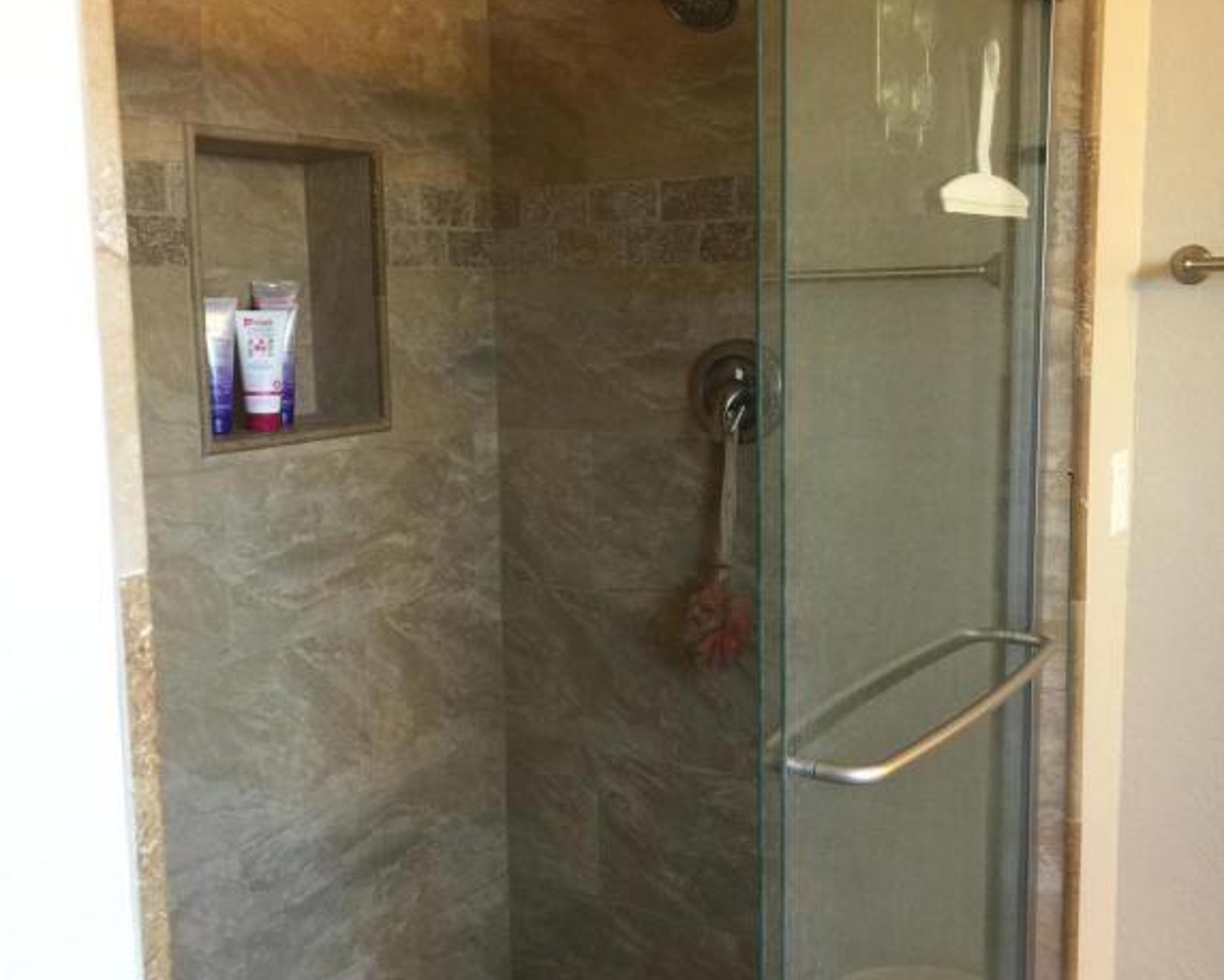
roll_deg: +0.8
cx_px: 612
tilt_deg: -6.6
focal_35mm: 38
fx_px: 1377
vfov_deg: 39.2
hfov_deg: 47.9
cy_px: 501
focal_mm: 4.15
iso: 50
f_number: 2.2
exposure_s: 1/15
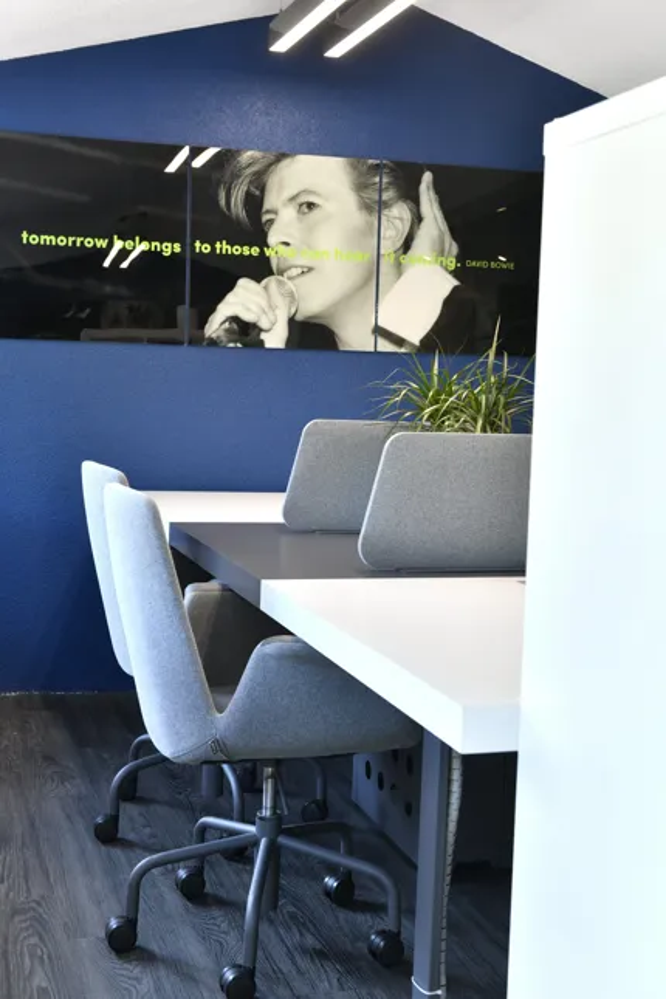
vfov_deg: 41.1
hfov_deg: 28.1
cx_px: 333
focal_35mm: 48
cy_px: 500
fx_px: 1332
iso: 640
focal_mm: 48
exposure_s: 1/40
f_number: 5.6
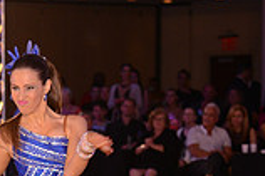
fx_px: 2213
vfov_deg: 4.5
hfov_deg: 6.8
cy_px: 254
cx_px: -74
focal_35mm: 301
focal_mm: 82
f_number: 4.5
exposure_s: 1/250
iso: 1250
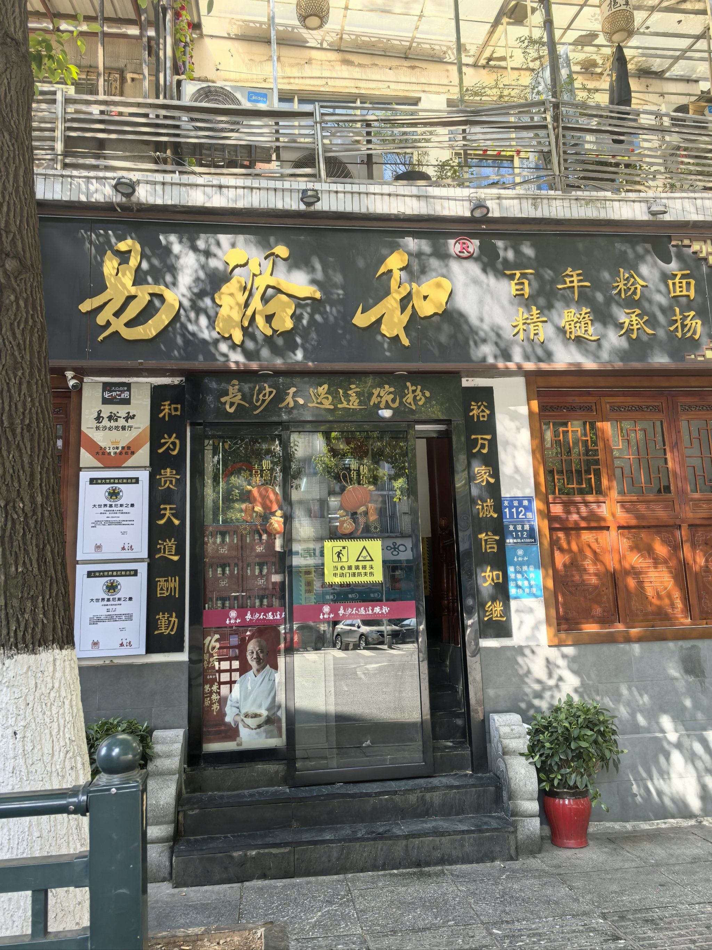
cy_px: 475
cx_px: 356
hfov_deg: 51.4
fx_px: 741
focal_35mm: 27
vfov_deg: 65.3
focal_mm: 5.75
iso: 50
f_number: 2
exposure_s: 1/476
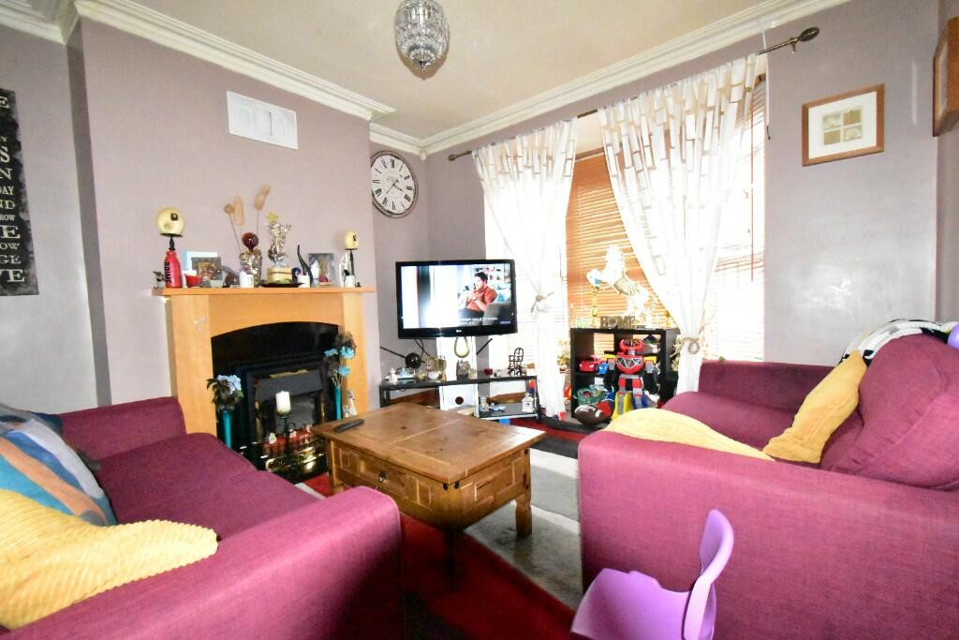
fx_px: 400
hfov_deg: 100.4
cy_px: 320
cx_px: 480
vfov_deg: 77.3
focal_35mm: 15
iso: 25600
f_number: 11
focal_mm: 10
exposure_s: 1/200
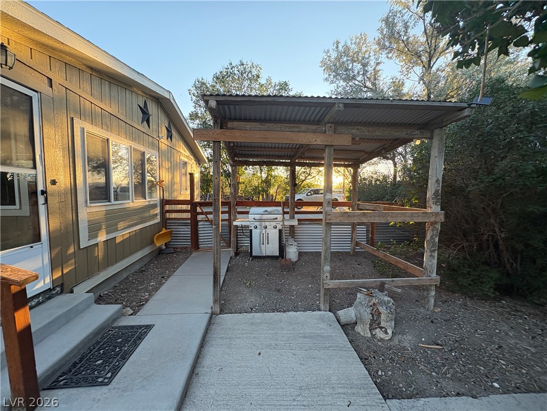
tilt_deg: -3.1
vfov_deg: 85.7
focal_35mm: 14
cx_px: 274
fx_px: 221
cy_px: 206
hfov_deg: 102.1
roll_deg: +0.2
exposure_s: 1/136
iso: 100
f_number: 2.2
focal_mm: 2.22
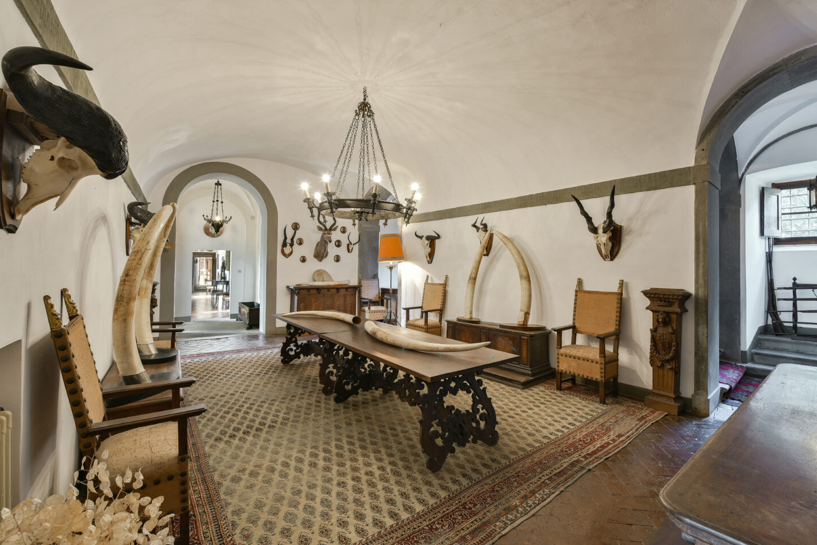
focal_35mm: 15
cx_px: 408
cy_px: 265
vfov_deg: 77.3
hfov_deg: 100.4
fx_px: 340
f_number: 8
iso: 100
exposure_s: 2.5
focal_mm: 14
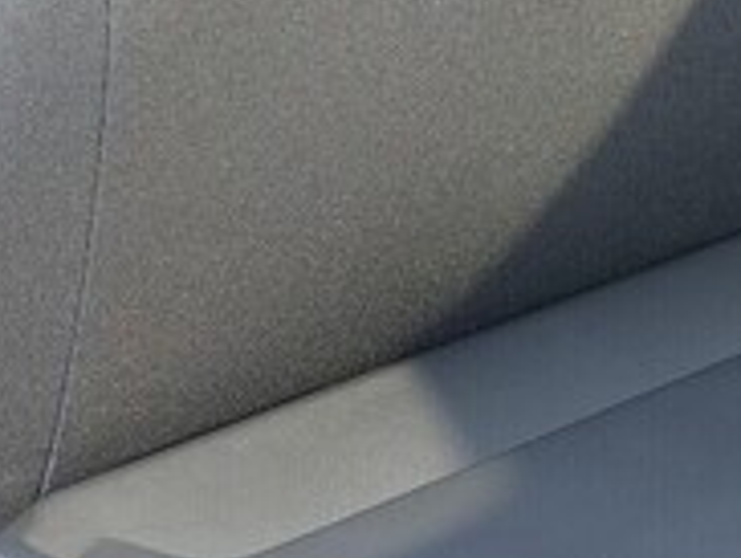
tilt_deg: -20.0
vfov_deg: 10.2
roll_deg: -0.4
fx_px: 3108
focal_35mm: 145
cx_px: 749
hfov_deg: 13.4
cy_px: 352
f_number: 1.78
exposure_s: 1/121
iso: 80
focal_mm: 6.76
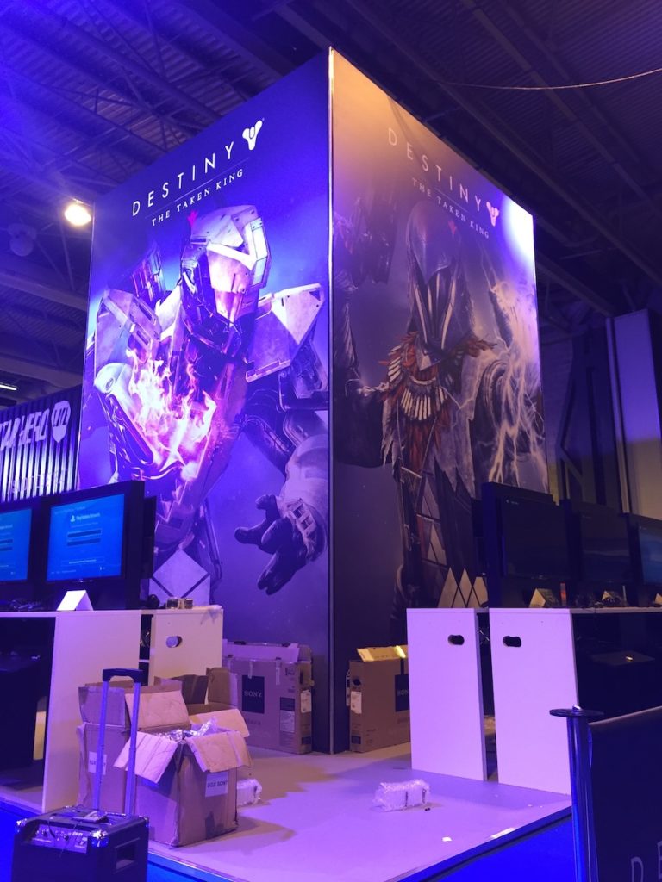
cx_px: 331
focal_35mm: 29
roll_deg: +1.1
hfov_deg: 48.2
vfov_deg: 61.7
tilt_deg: +12.2
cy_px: 441
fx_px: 739
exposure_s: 1/33
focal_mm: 4.15
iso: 125
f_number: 2.2
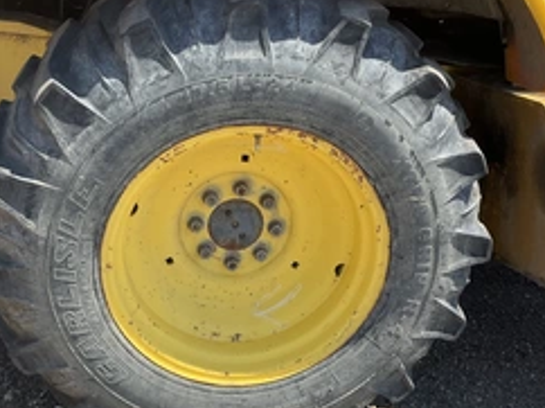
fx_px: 755
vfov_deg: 30.2
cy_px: 239
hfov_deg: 39.7
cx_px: 250
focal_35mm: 48
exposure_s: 1/770
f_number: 1.8
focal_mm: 3
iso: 25
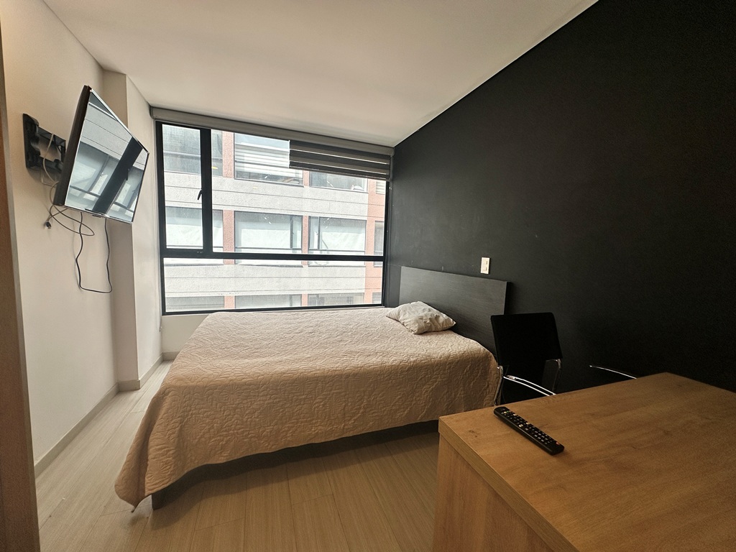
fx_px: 298
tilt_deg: -5.7
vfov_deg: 85.7
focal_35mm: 14
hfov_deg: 102.1
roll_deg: -2.2
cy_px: 276
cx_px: 368
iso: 40
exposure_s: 1/140
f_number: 2.2
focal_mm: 2.22
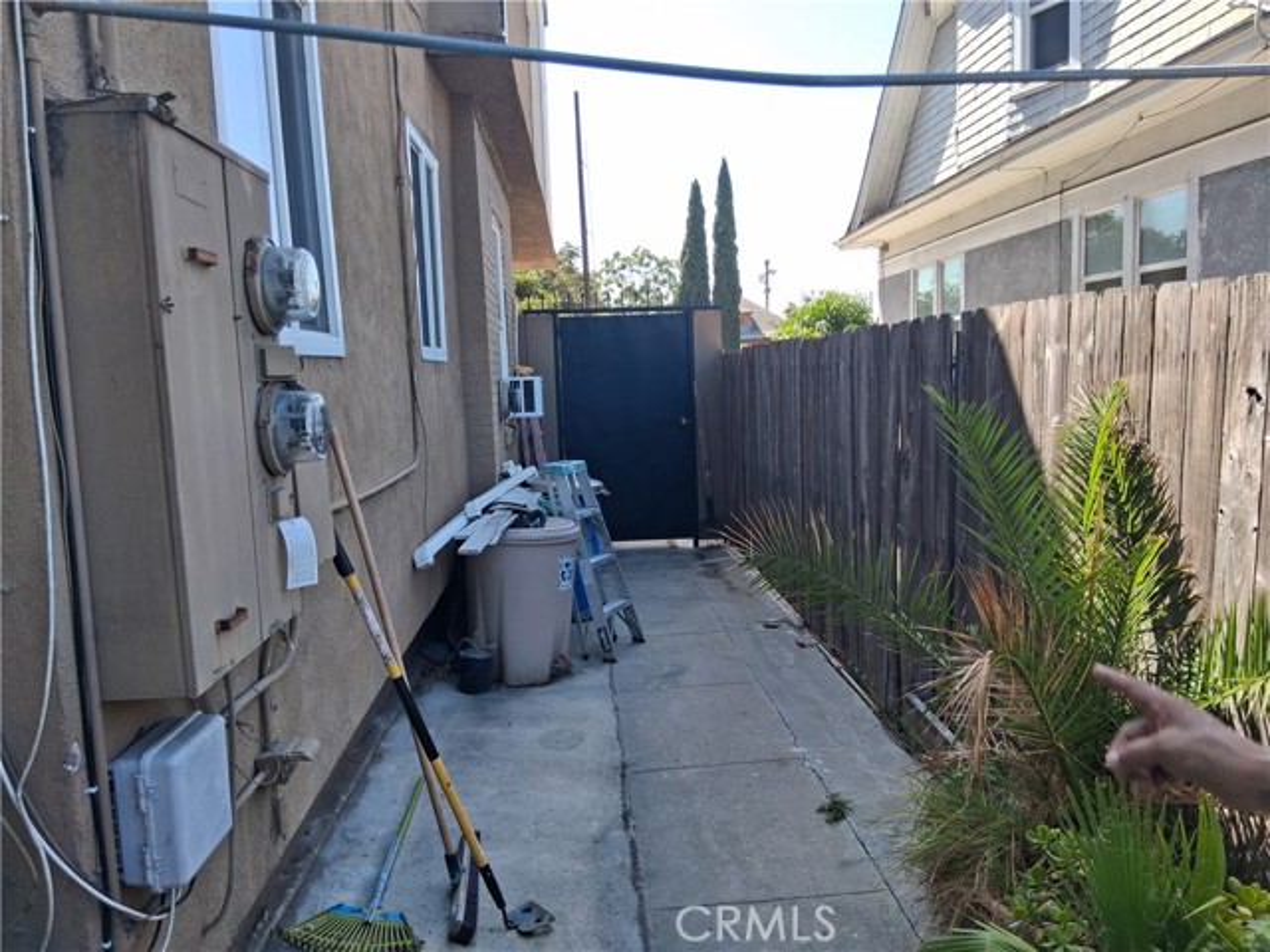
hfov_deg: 67.3
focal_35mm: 26
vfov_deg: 53.1
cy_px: 476
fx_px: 954
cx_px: 635
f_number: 1.8
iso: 25
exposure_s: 1/234
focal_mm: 3.98
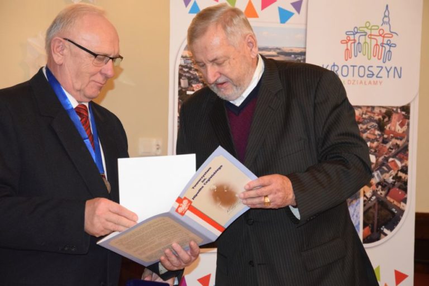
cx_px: 214
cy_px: 143
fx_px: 1251
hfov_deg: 19.5
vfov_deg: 13.0
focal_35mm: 105
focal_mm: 70
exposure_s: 1/60
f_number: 5.3
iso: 3200
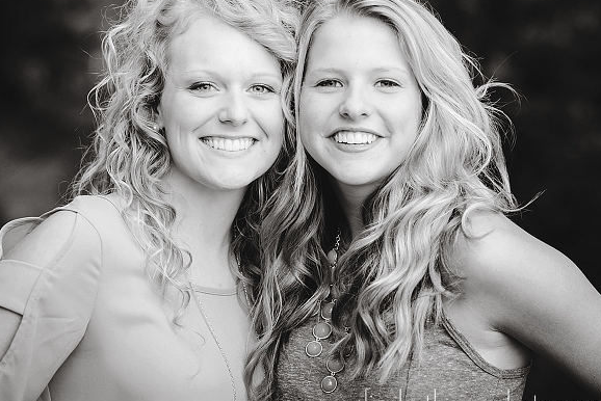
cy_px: 176
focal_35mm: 113
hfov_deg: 18.1
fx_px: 1887
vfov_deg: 12.1
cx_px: 331
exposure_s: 1/250
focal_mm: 85
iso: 200
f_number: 3.2
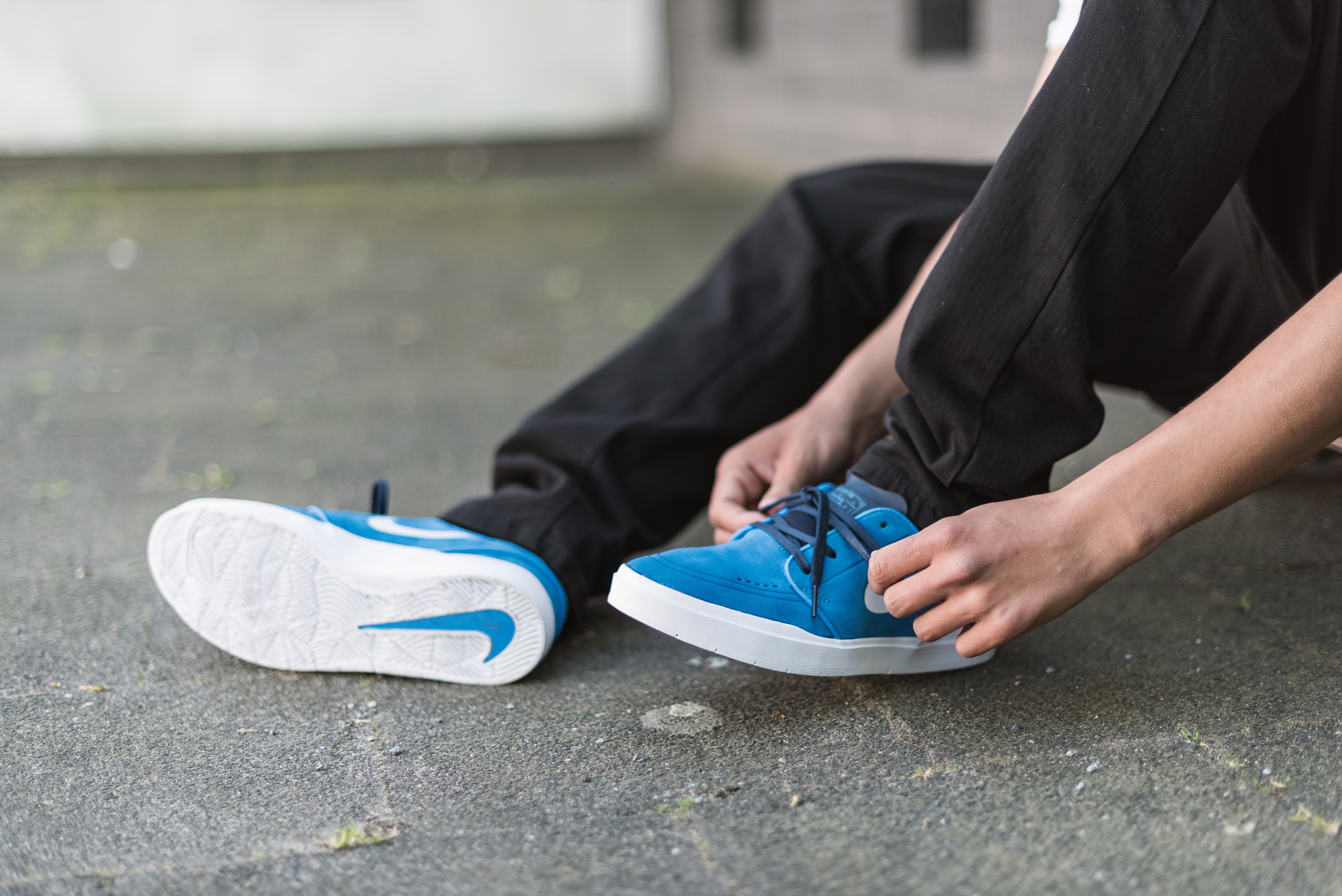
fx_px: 1864
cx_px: 671
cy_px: 448
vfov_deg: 27.0
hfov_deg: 39.6
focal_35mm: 50
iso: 160
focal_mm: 50
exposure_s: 1/1000
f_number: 1.4
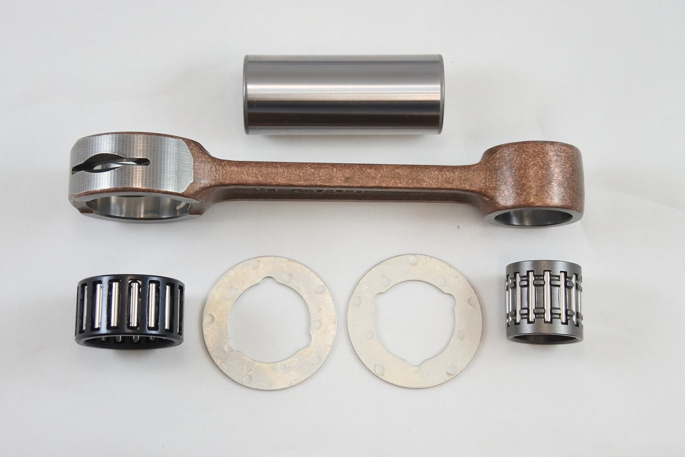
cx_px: 342
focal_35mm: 64
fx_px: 1218
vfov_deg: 21.2
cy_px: 228
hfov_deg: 31.4
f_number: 5
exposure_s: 1/125
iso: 560
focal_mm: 24
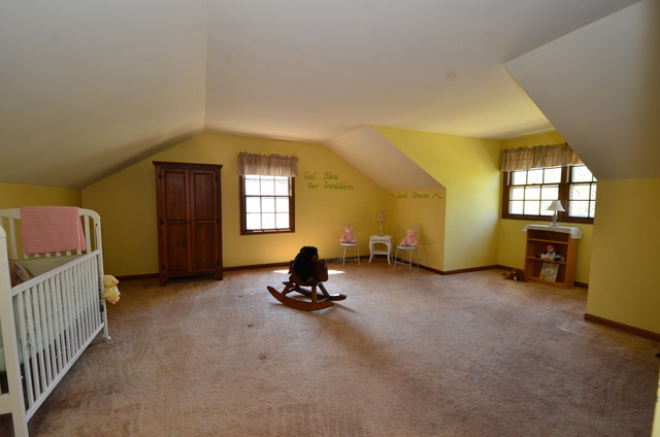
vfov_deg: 77.1
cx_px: 330
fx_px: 274
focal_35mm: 15
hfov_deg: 100.5
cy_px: 218
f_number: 7.1
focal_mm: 10
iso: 800
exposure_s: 1/60
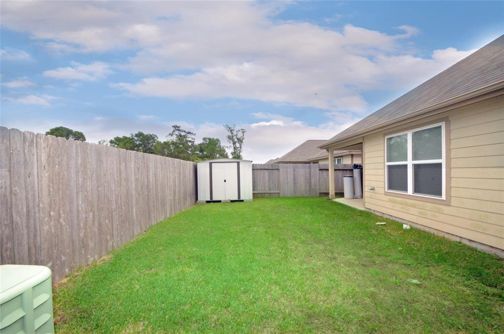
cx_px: 252
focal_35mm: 15
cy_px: 167
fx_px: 210
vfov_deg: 77.2
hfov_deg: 100.5
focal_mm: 10
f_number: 22
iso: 3200
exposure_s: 1/250
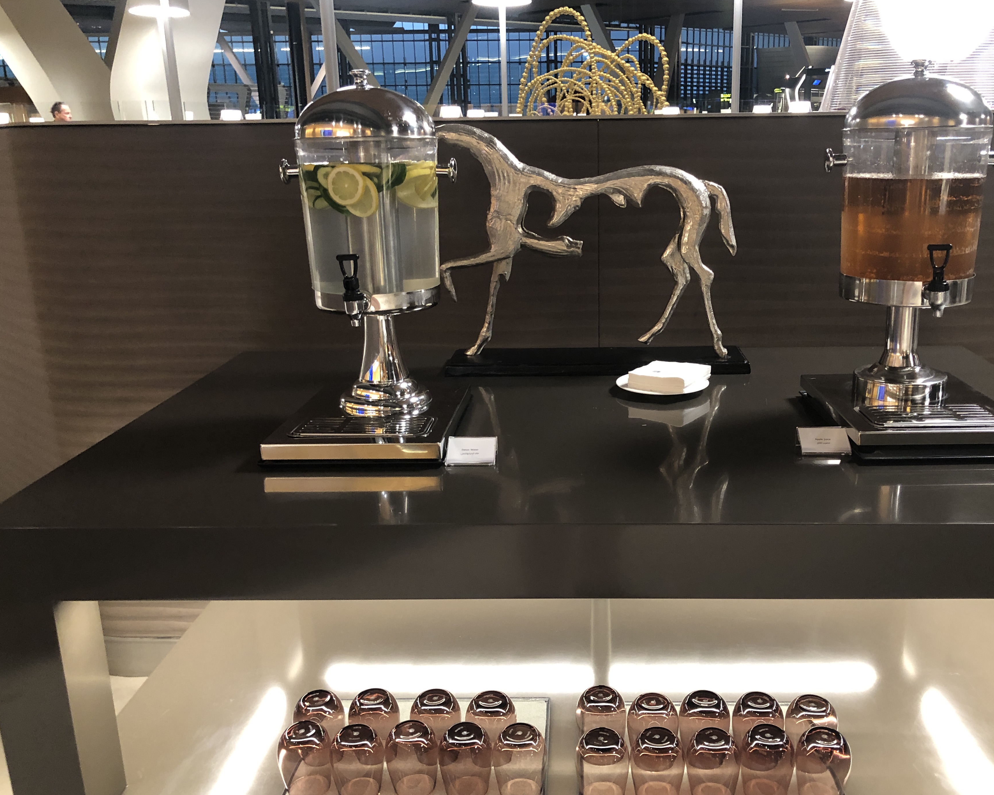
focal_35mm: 32
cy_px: 418
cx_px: 562
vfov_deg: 45.8
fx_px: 941
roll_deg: +0.3
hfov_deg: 55.5
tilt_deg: -16.3
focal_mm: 3.99
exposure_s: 1/17
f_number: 1.8
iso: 100
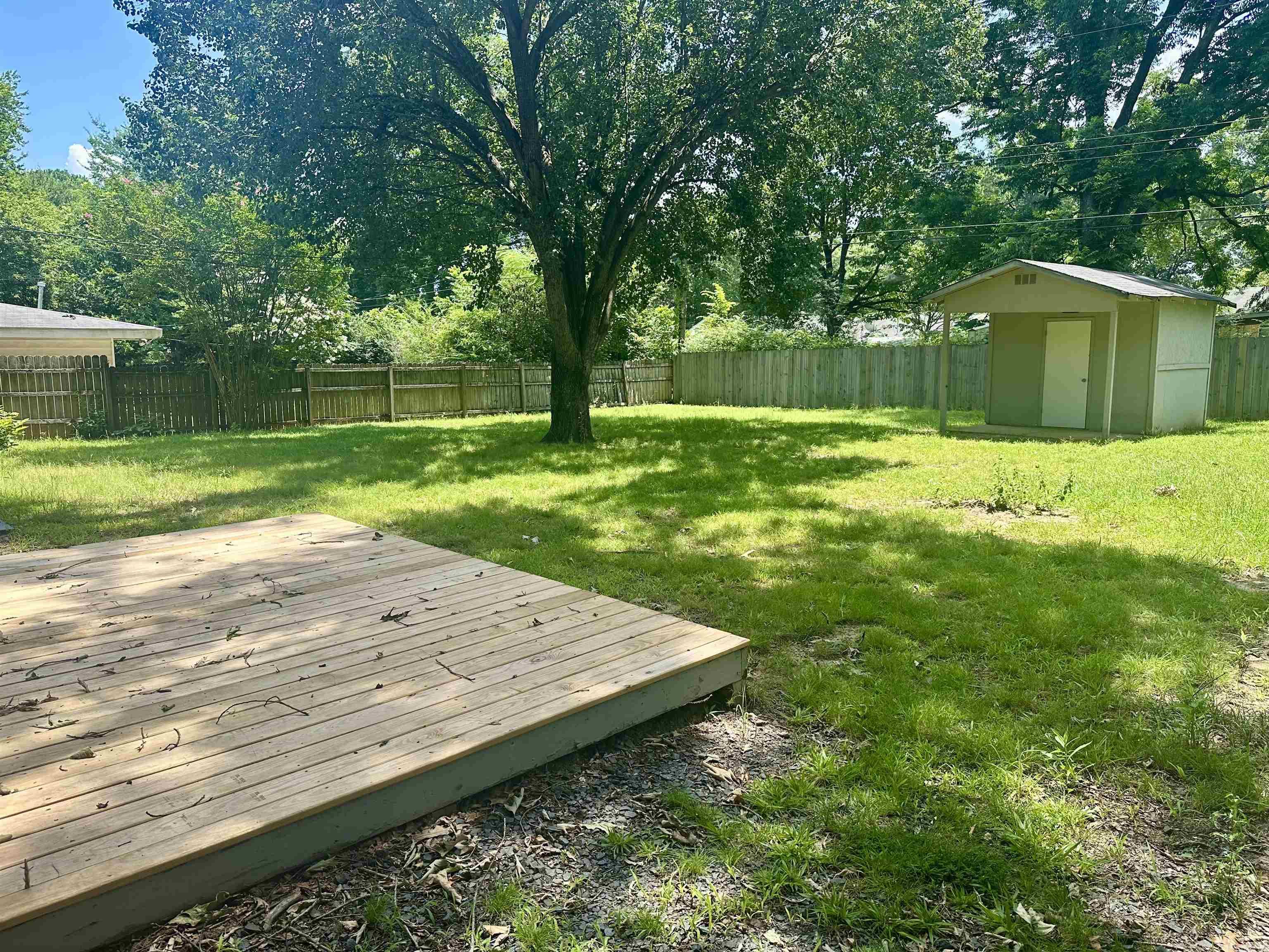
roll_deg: +0.1
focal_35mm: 24
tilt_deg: -8.2
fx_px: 880
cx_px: 634
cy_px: 476
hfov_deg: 71.6
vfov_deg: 56.8
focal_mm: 6.86
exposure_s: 1/1119
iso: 80
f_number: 1.78
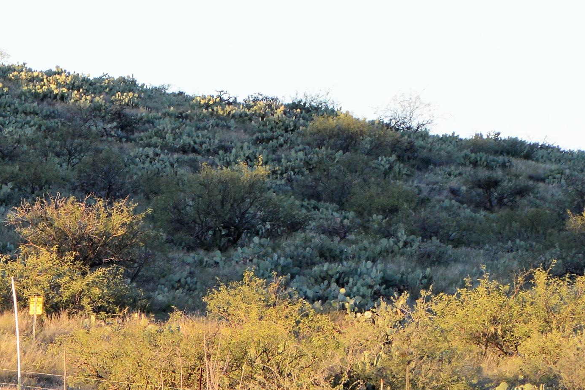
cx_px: 24
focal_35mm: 404
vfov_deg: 3.4
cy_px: 311
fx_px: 6565
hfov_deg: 5.1
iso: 200
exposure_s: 1/60
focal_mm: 69.2
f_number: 8
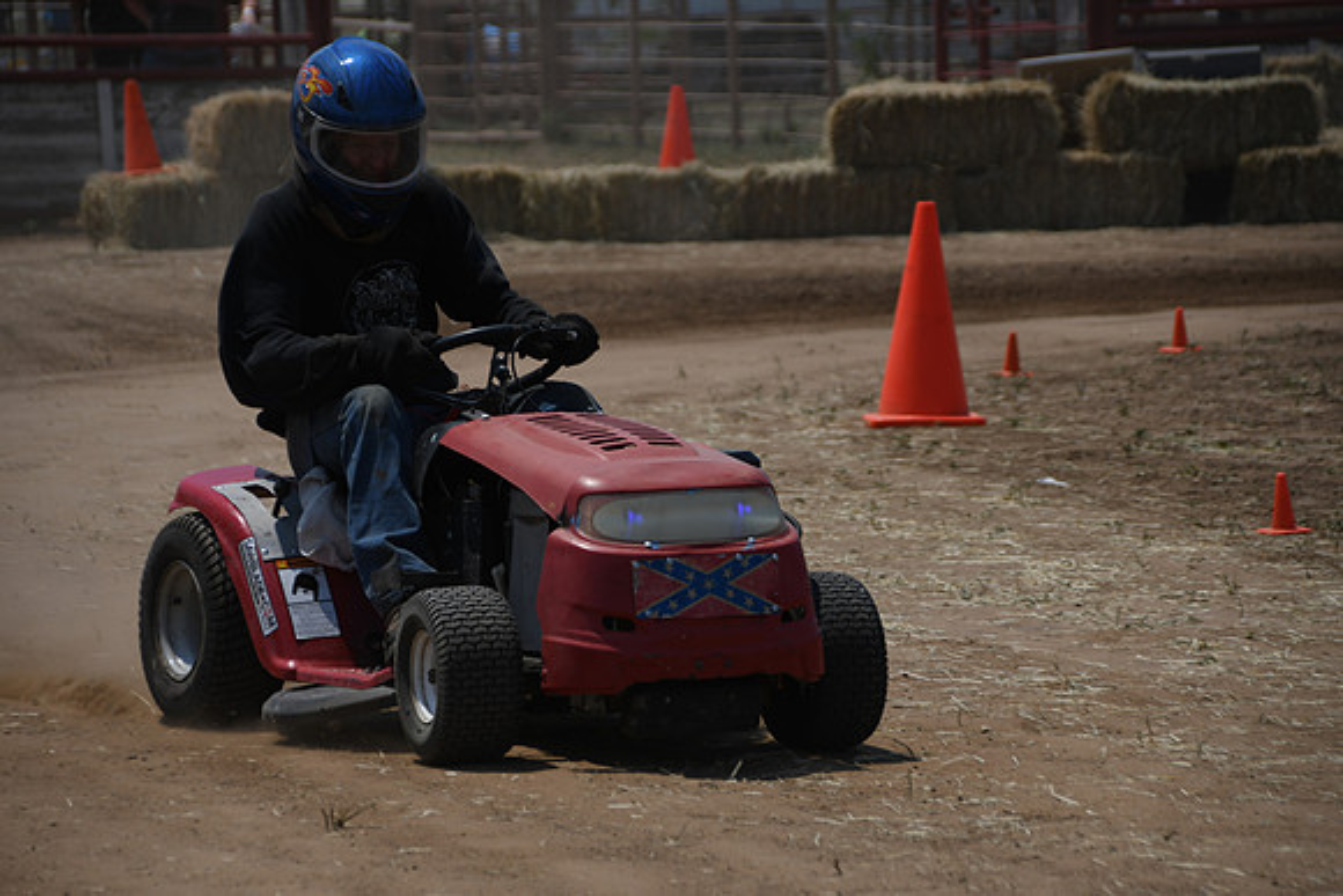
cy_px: 448
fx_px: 9776
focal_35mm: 262
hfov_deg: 7.9
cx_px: 672
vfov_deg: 5.2
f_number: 6
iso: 100
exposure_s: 1/1250
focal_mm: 175
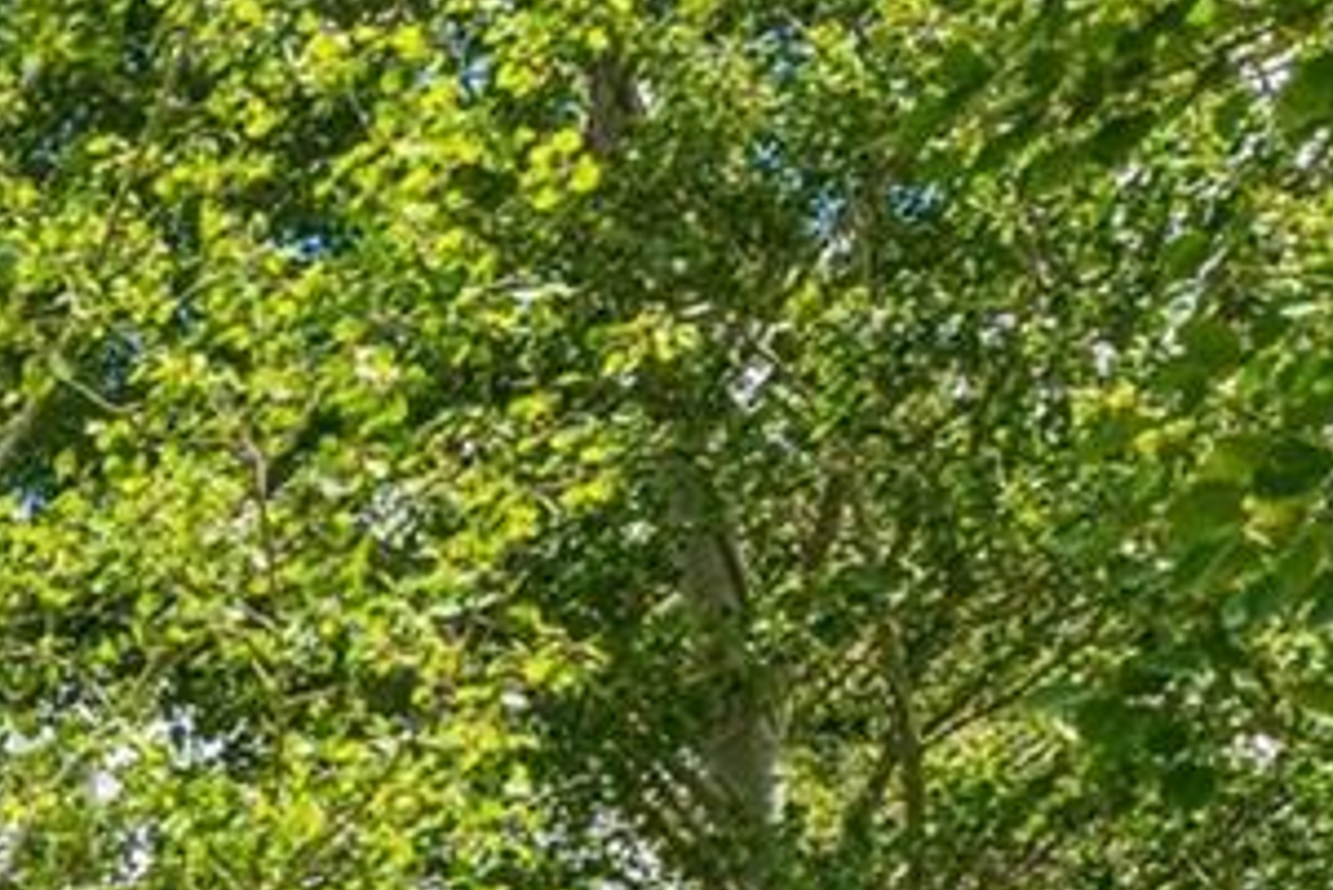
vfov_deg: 14.4
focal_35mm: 85
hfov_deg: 14.7
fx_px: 3149
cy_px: 1536
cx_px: -1878
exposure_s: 1/2500
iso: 100
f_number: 8
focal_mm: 16
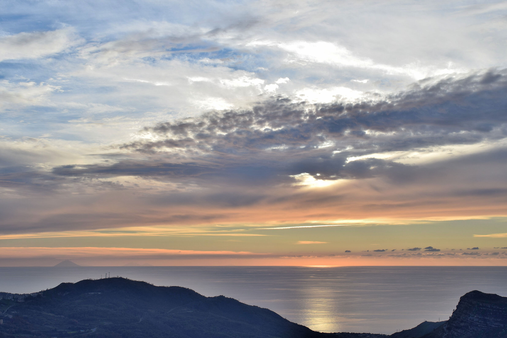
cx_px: 254
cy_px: 169
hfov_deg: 38.2
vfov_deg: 26.0
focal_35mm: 52
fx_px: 732
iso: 100
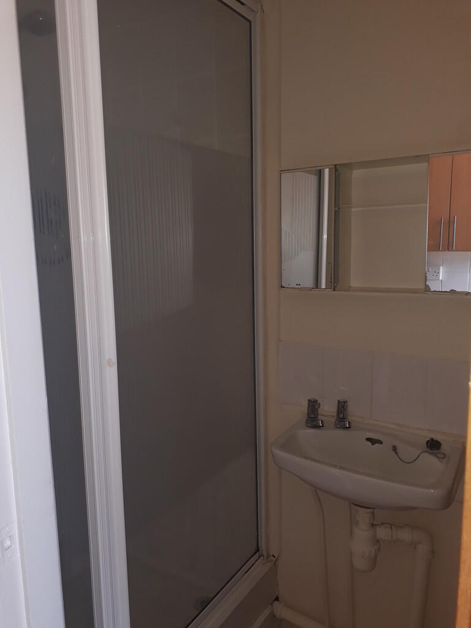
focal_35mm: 27
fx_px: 490
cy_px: 314
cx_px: 236
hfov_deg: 51.4
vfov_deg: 65.3
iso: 50
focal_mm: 3.6
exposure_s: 1/50
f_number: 1.9
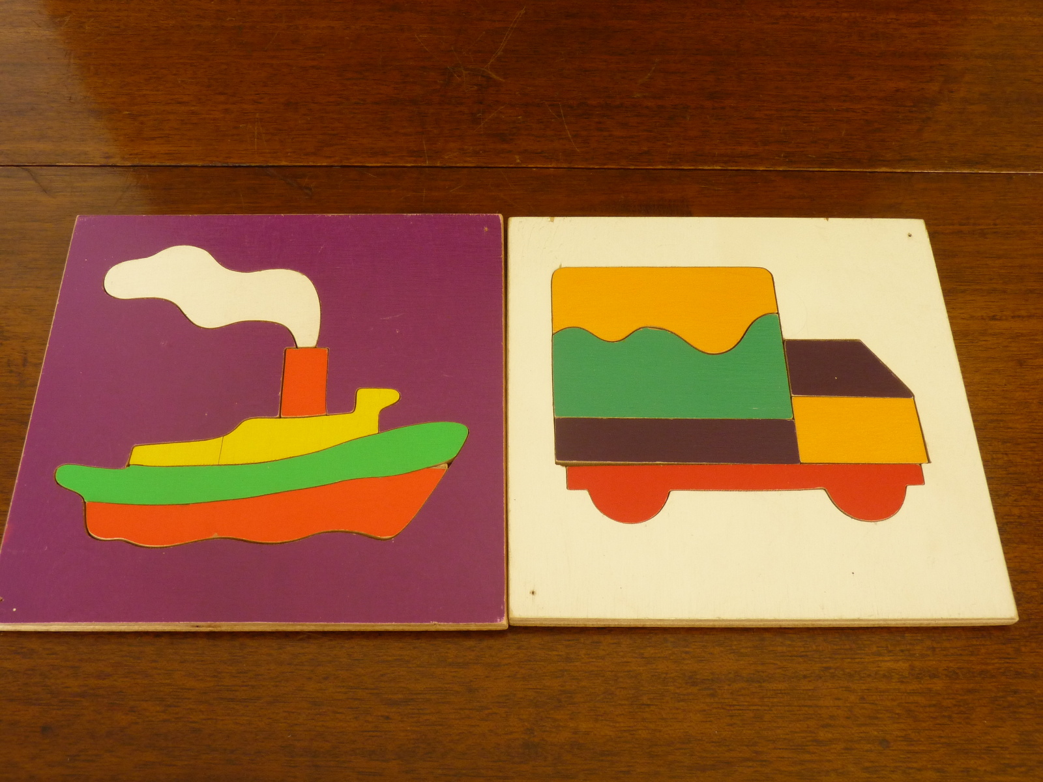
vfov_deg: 36.8
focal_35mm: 39
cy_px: 391
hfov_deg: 47.9
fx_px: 1175
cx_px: 522
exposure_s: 1/2
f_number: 6.3
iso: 200
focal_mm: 6.9
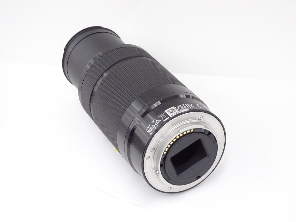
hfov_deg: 25.0
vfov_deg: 18.9
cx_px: 148
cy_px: 111
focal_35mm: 78
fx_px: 667
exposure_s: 1/80
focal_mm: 13.26
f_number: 5
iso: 800
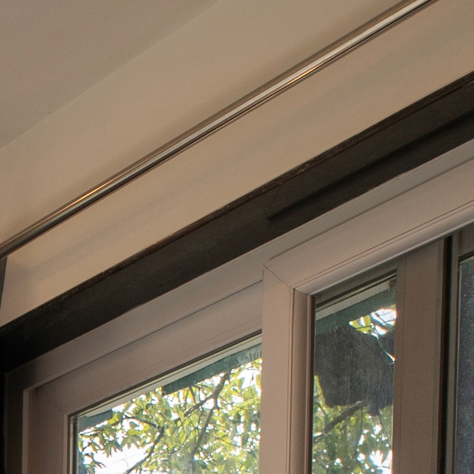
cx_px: -673
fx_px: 1875
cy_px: 1165
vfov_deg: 11.6
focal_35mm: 121
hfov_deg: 11.7
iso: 100
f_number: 5
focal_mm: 18
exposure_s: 1/100
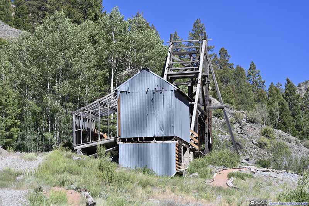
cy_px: 103
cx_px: 154
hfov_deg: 19.8
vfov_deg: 13.3
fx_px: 884
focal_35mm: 103
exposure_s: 1/400
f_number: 6.3
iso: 64
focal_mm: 103
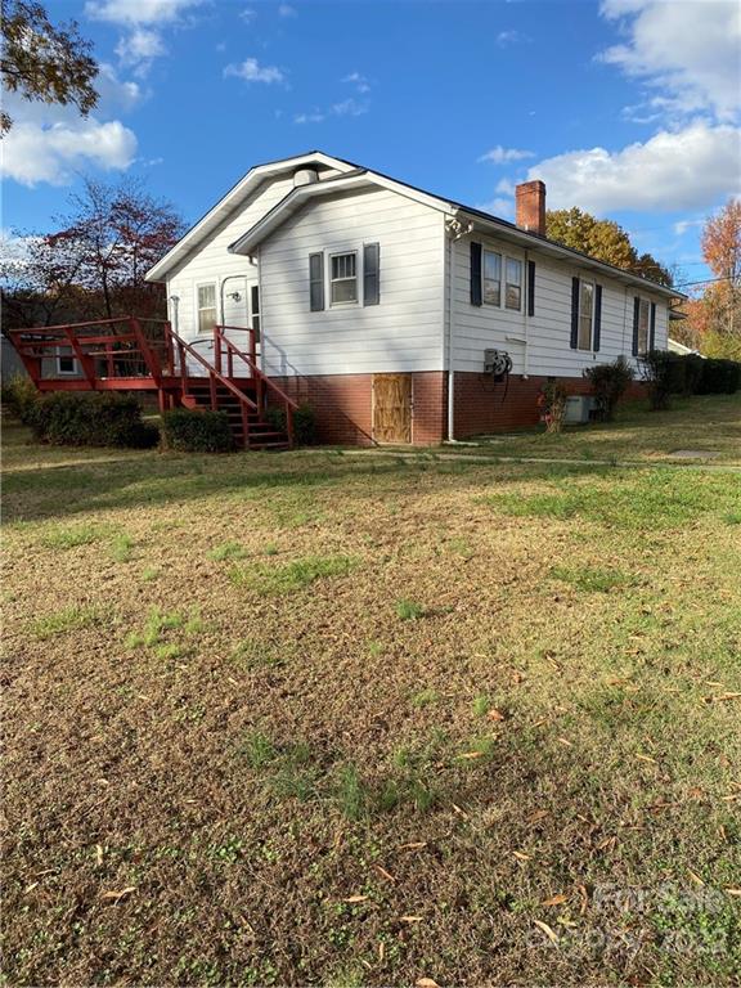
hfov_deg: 53.1
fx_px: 742
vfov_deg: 67.3
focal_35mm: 26
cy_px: 494
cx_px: 370
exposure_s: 1/1629
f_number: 1.8
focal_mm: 4.25
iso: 32
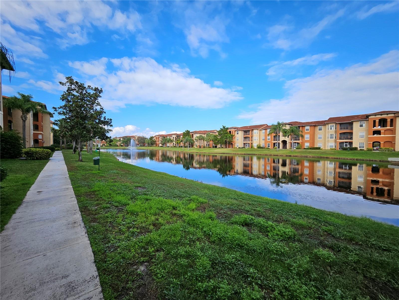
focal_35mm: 13
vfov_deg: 89.9
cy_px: 150
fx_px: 150
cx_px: 200
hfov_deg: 106.2
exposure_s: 1/756
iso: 32
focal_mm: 1.7
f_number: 2.2
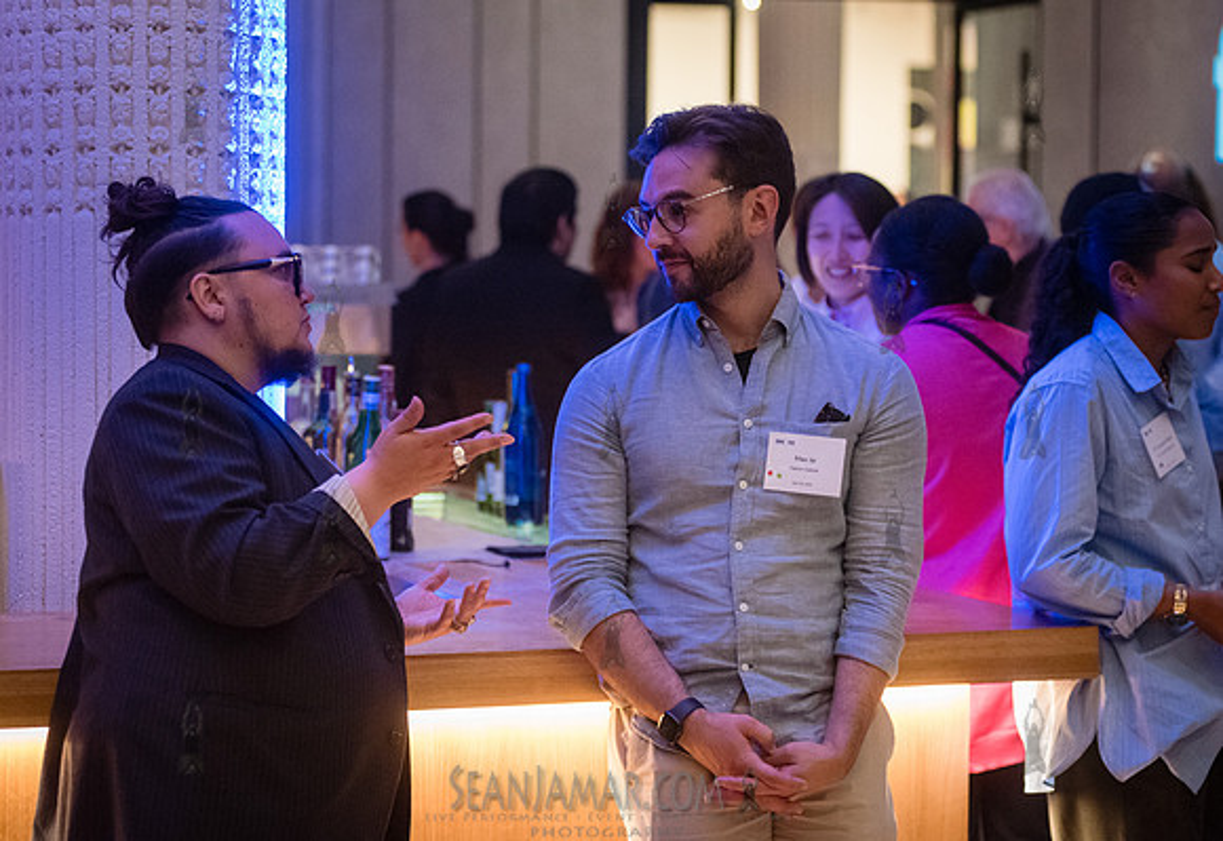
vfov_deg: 15.6
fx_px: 3064
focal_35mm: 89
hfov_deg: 22.6
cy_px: 411
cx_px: 617
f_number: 3.2
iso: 8000
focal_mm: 80
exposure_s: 1/125
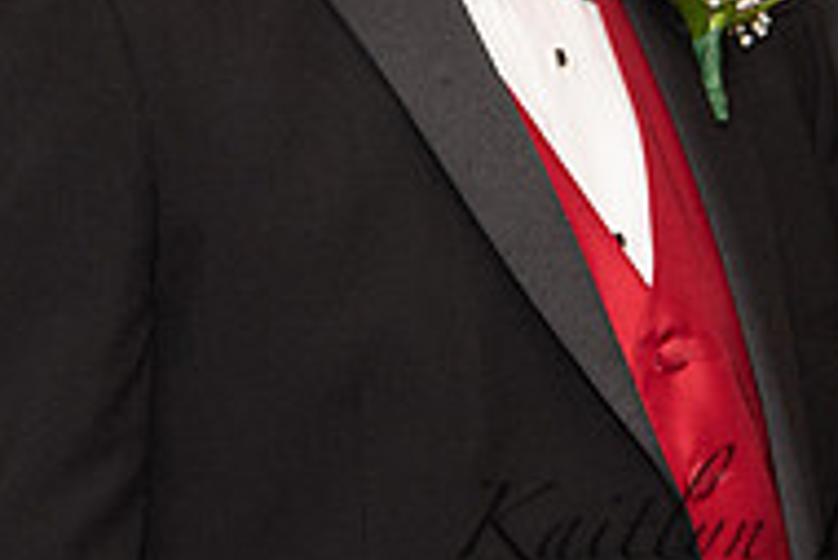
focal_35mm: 259
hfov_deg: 7.9
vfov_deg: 5.3
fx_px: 6033
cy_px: -157
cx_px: 454
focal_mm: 85
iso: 800
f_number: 4
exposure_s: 1/200
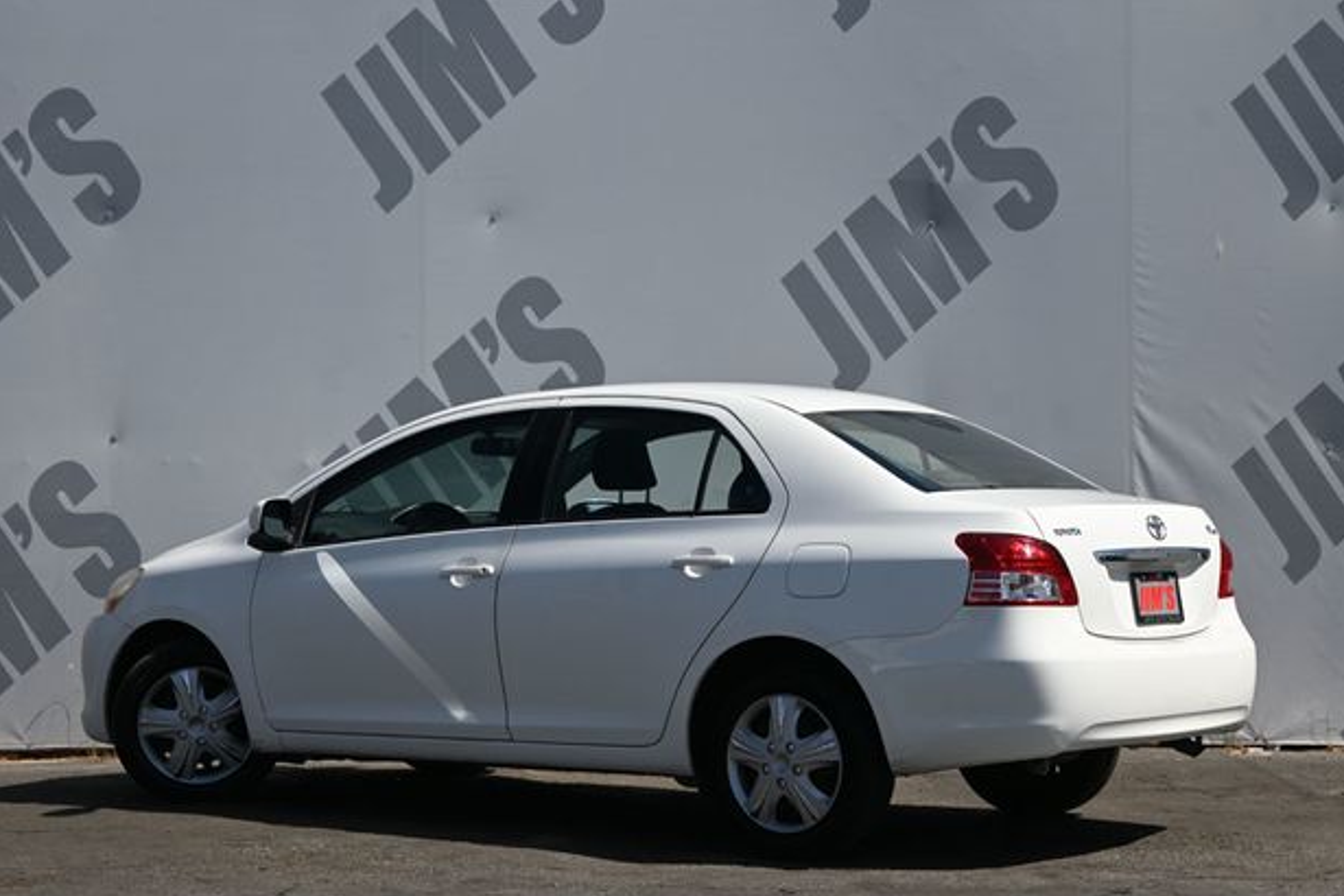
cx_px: 660
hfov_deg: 26.0
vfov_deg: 17.5
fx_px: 2912
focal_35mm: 78
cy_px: 459
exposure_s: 1/320
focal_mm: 50
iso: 100
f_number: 6.3
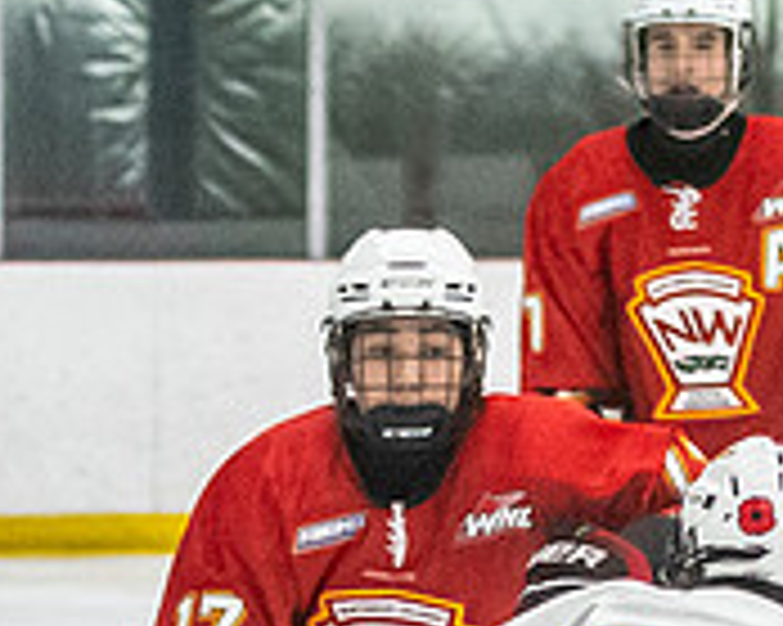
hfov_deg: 2.7
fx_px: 16444
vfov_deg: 2.2
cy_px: 1465
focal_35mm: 710
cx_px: 368
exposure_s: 1/800
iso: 3200
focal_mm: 70
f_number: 2.8
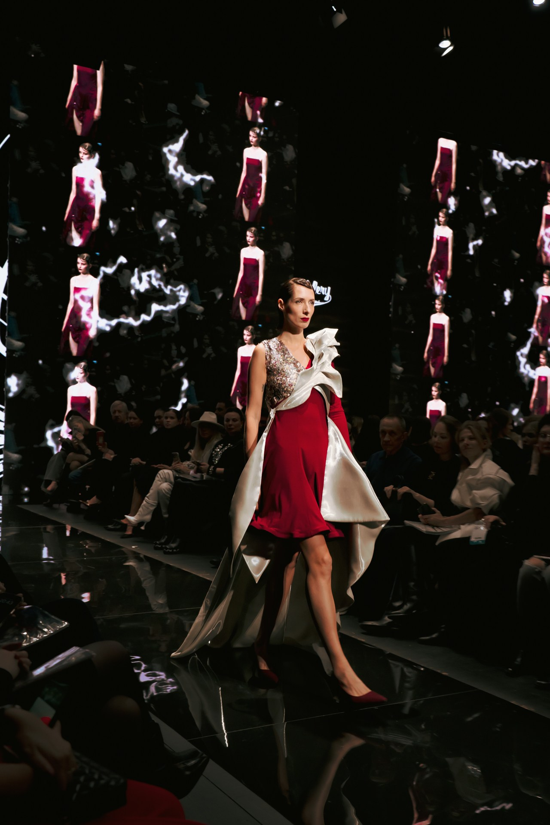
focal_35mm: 39
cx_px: 275
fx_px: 894
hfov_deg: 34.2
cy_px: 412
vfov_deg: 49.6
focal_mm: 39
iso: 2000
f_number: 5
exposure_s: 1/125
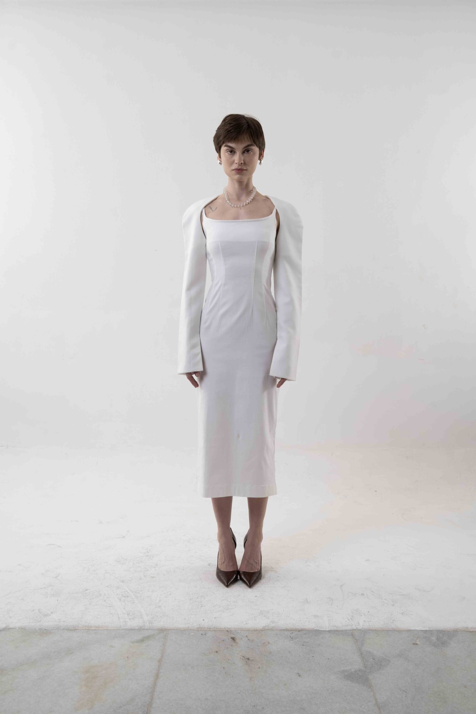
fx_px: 694
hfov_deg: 37.9
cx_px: 238
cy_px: 357
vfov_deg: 54.4
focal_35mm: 35
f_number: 13
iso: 80
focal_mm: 23
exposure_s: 1/125
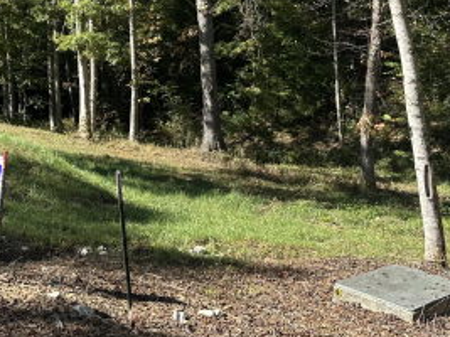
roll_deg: +2.3
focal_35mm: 60
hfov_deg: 31.7
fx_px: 780
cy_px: -13
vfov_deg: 23.2
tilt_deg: -1.0
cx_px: 122
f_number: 1.78
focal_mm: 6.86
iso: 80
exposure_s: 1/1357
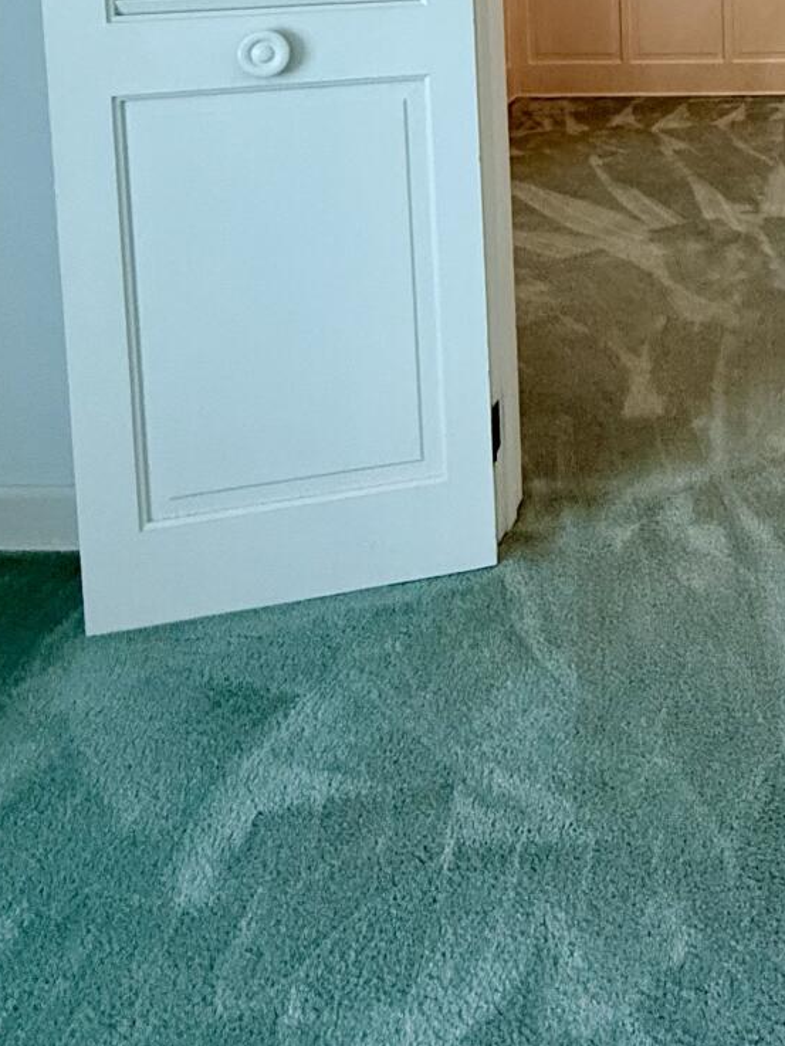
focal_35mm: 38
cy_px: -72
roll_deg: -0.1
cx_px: 842
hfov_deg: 33.4
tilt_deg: -4.0
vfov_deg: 40.6
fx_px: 1149
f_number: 2.2
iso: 320
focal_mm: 2.22
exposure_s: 1/60
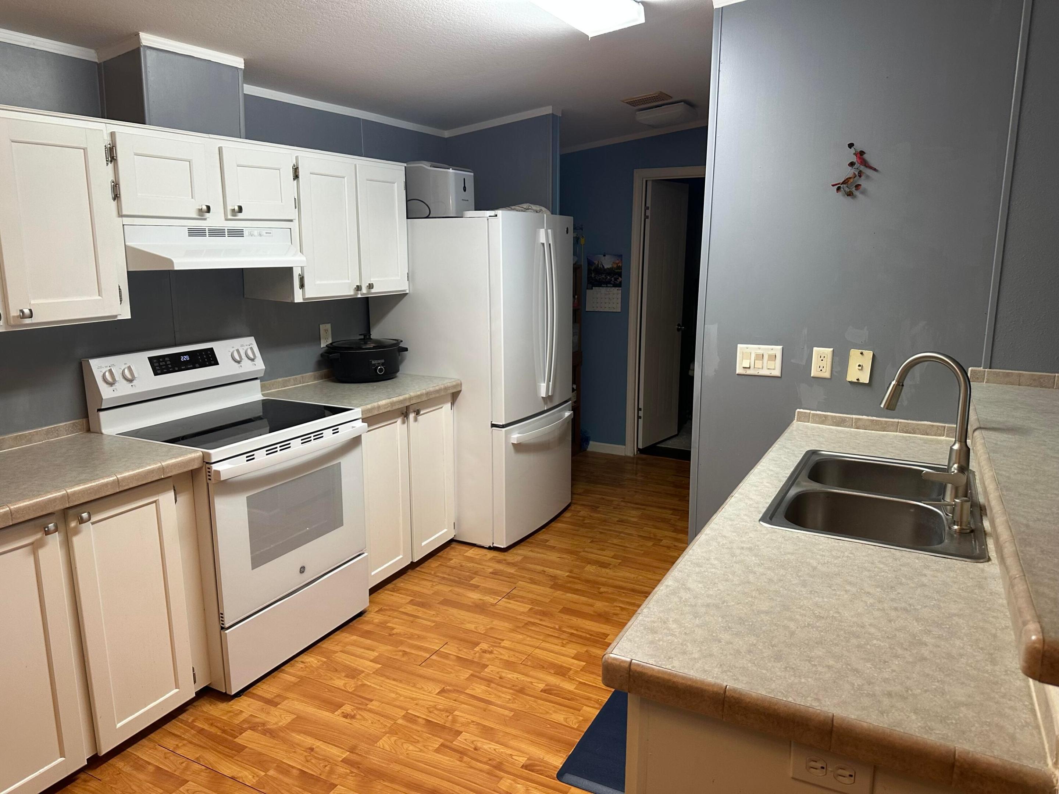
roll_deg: -0.4
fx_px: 734
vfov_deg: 56.8
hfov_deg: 71.6
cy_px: 397
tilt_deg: -10.3
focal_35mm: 24
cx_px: 530
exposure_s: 1/60
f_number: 1.78
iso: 160
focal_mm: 6.86
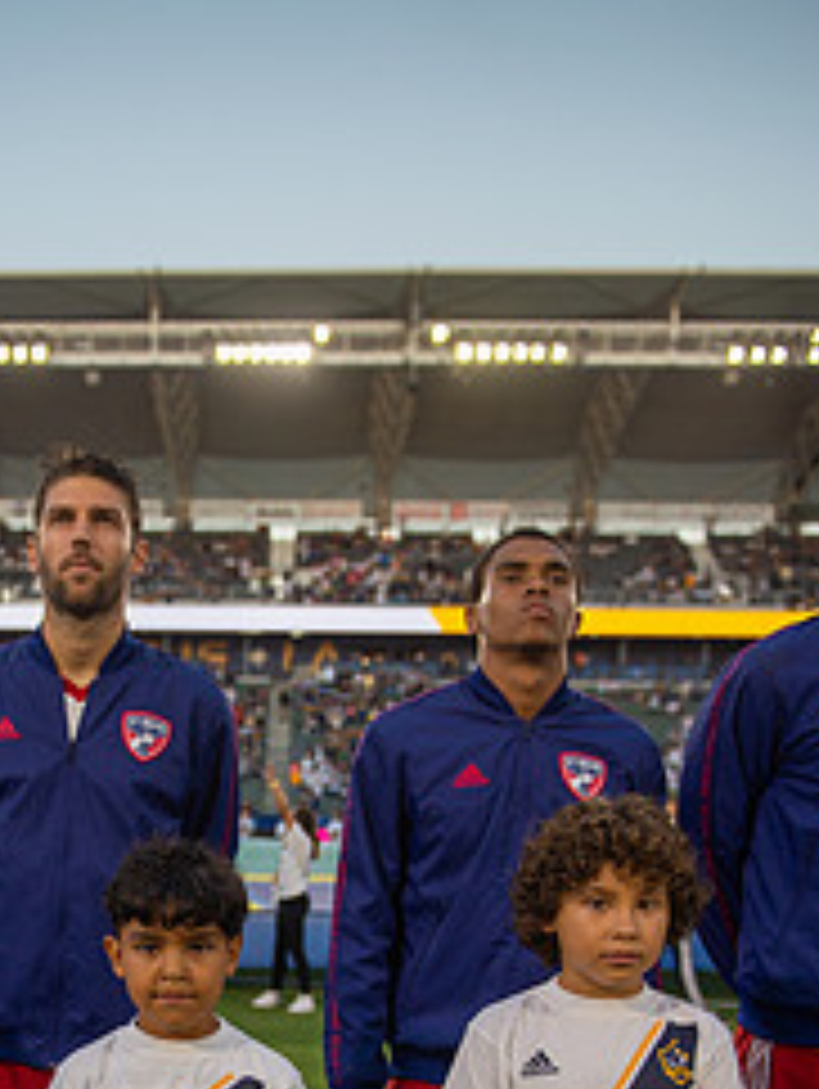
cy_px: 1004
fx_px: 1575
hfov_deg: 28.7
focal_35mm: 50
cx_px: 194
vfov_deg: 35.6
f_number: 2.8
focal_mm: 28
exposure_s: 1/640
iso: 280
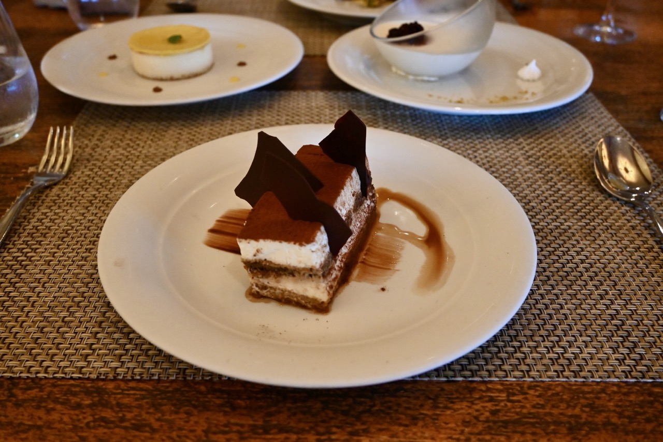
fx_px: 594
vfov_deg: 40.8
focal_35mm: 32
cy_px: 221
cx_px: 332
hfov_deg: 58.3
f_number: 4
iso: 3200
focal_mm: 21.5
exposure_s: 1/100
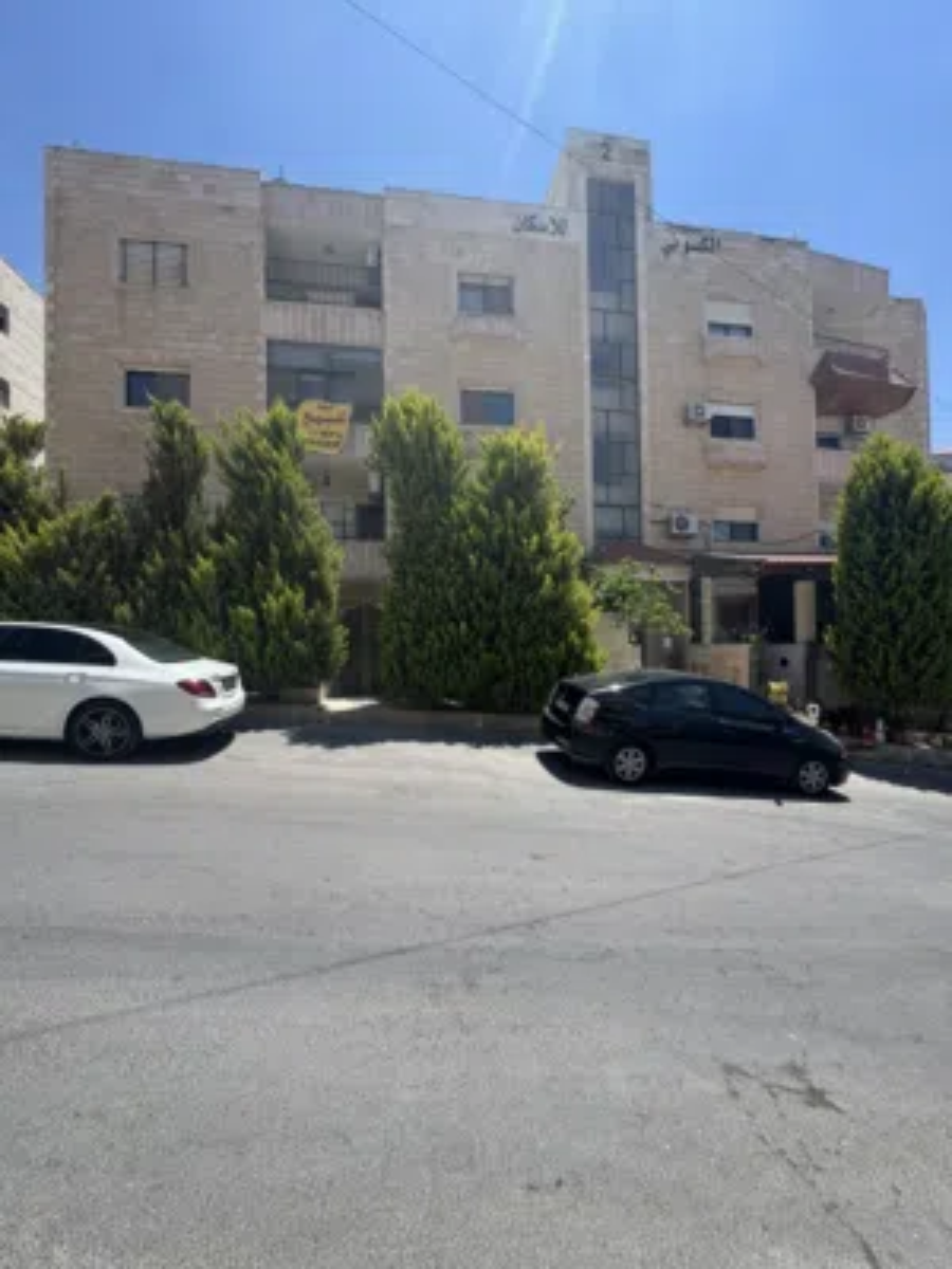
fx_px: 513
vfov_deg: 102.1
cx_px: 476
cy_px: 634
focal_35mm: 14
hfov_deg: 85.7
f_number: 2.2
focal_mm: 2.22
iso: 40
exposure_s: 1/1217
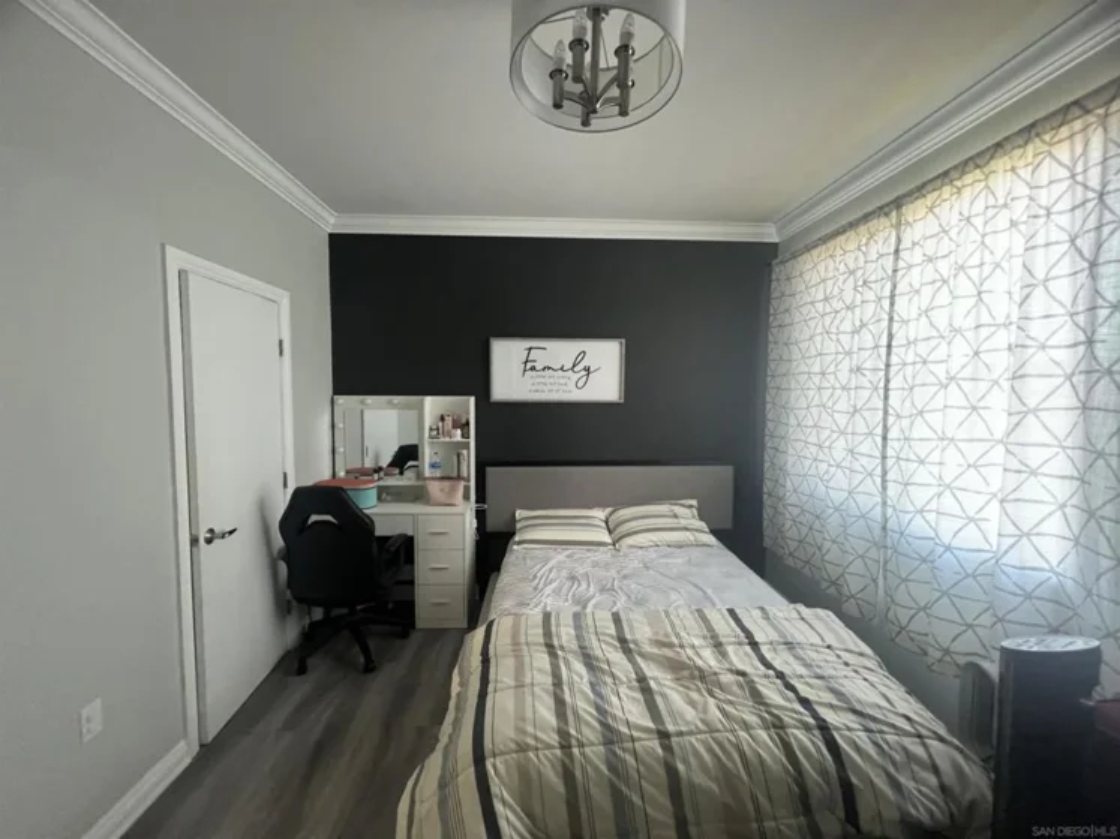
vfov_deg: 89.9
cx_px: 560
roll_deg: -0.5
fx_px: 421
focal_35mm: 13
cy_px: 420
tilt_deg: -5.1
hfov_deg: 106.2
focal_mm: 1.57
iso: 500
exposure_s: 1/60
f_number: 1.8
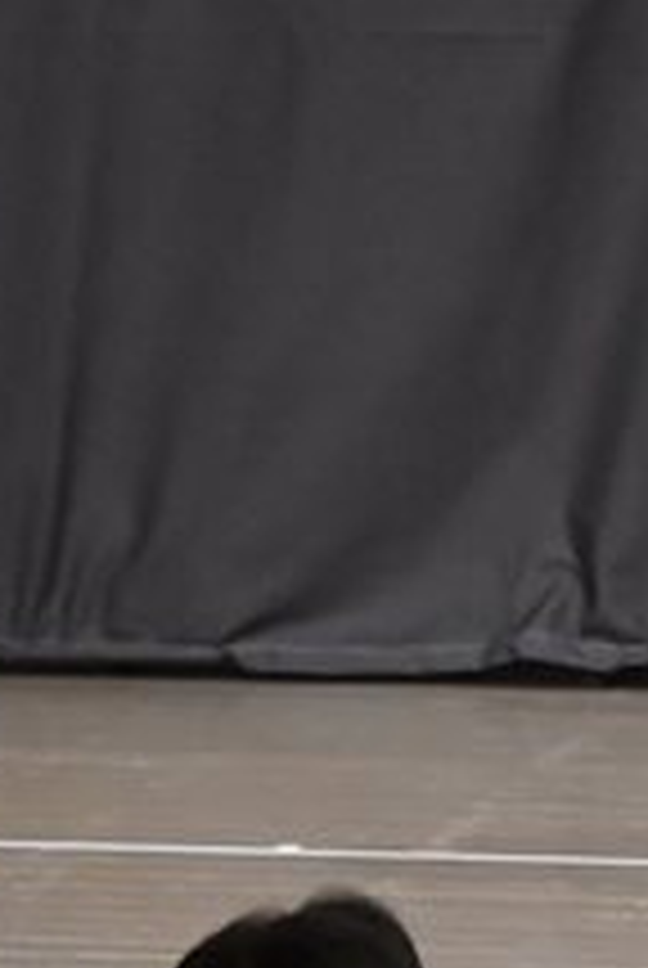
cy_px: -32
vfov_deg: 2.8
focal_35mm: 727
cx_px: 1172
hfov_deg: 1.9
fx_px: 19565
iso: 6400
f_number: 5.6
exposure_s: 1/400
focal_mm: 135
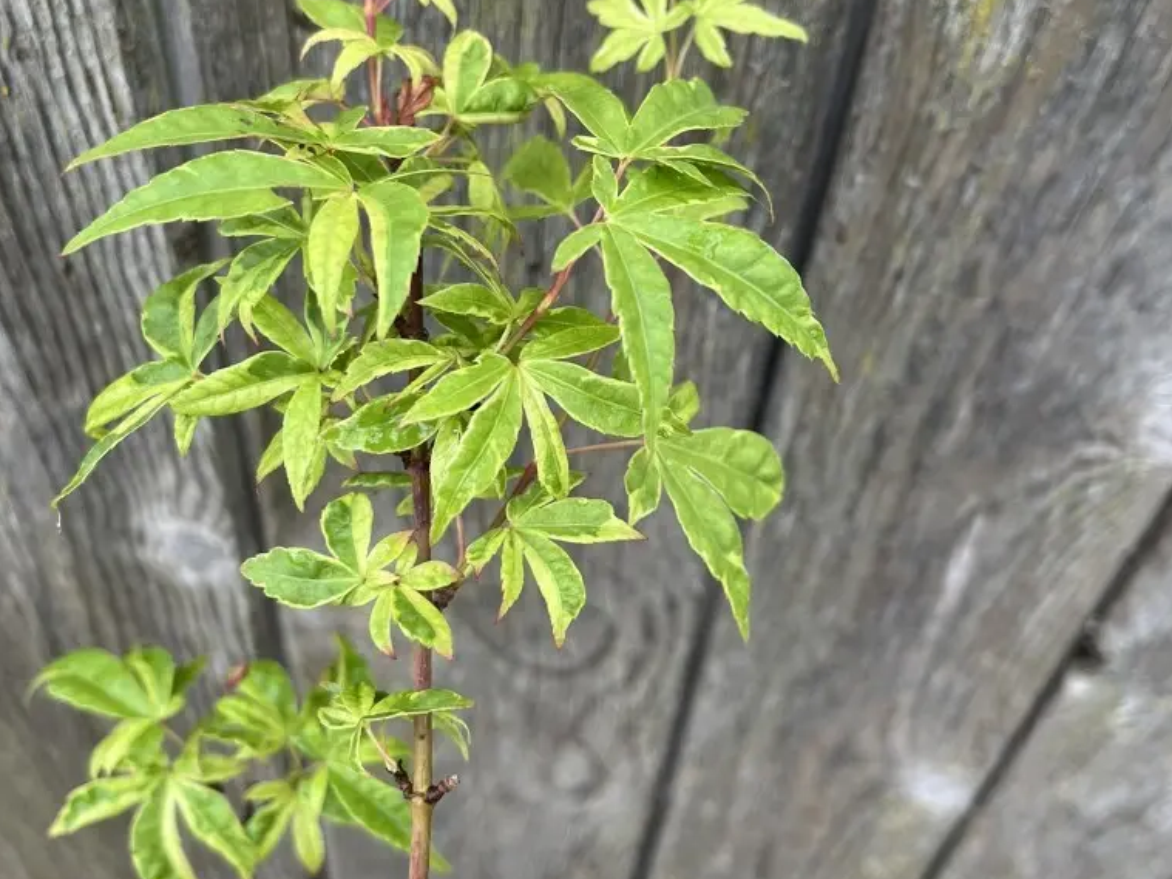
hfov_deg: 50.1
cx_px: 594
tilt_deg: -48.4
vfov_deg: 38.7
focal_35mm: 37
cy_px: 439
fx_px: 1253
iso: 64
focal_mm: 5.1
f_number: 1.6
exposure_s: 1/121
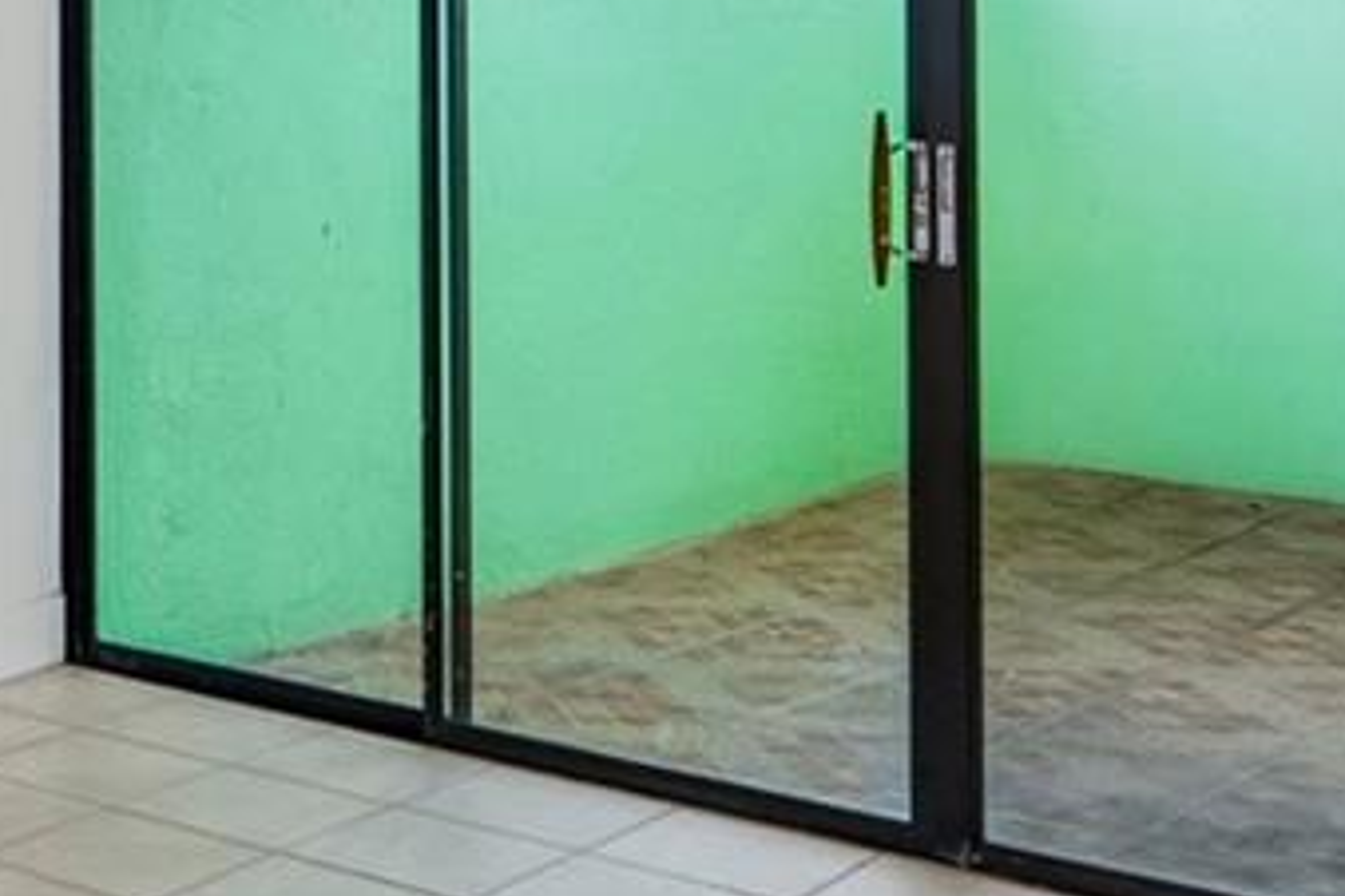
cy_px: 16
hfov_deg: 26.9
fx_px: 2466
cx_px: -282
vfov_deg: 20.0
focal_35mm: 66
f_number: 9
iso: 200
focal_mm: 14
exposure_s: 1/4
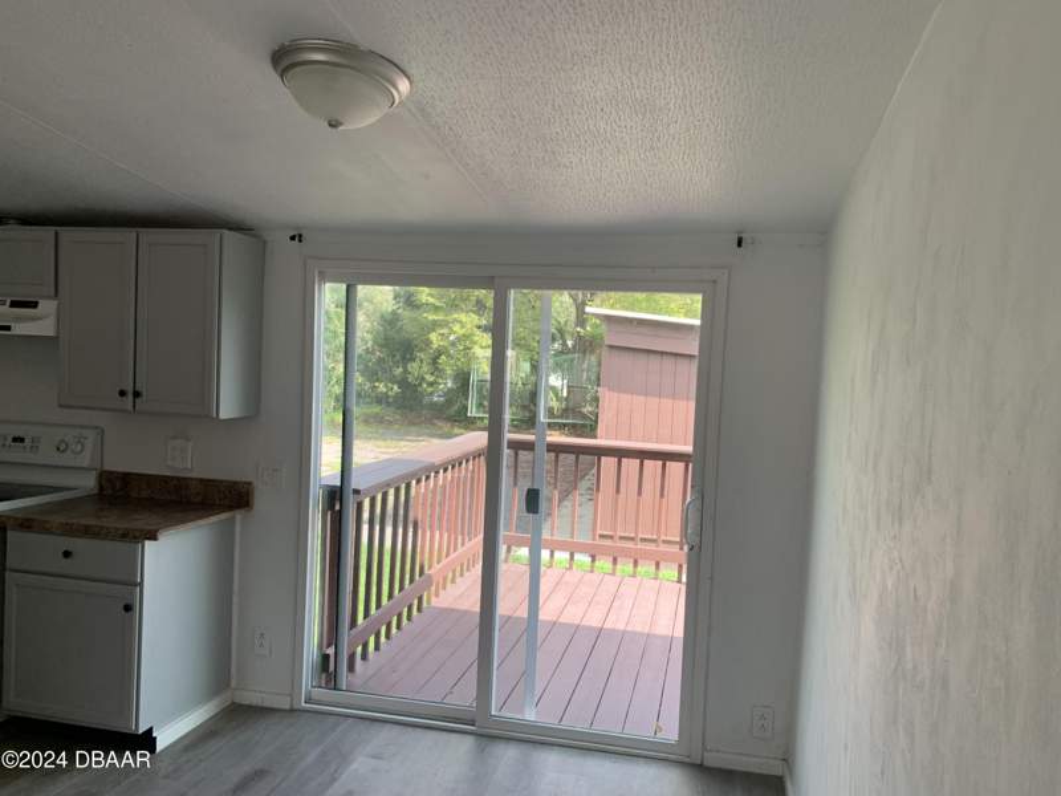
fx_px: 797
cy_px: 398
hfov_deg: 67.3
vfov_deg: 53.1
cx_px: 530
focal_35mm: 26
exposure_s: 1/122
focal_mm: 4.25
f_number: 1.8
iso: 32
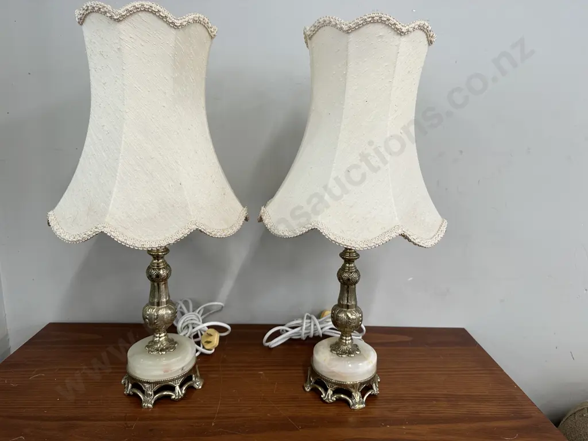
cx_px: 294
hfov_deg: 71.6
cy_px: 220
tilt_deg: -12.9
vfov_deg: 56.8
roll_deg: -1.2
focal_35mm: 24
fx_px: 408
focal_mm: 6.86
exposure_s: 1/100
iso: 100
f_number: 1.78
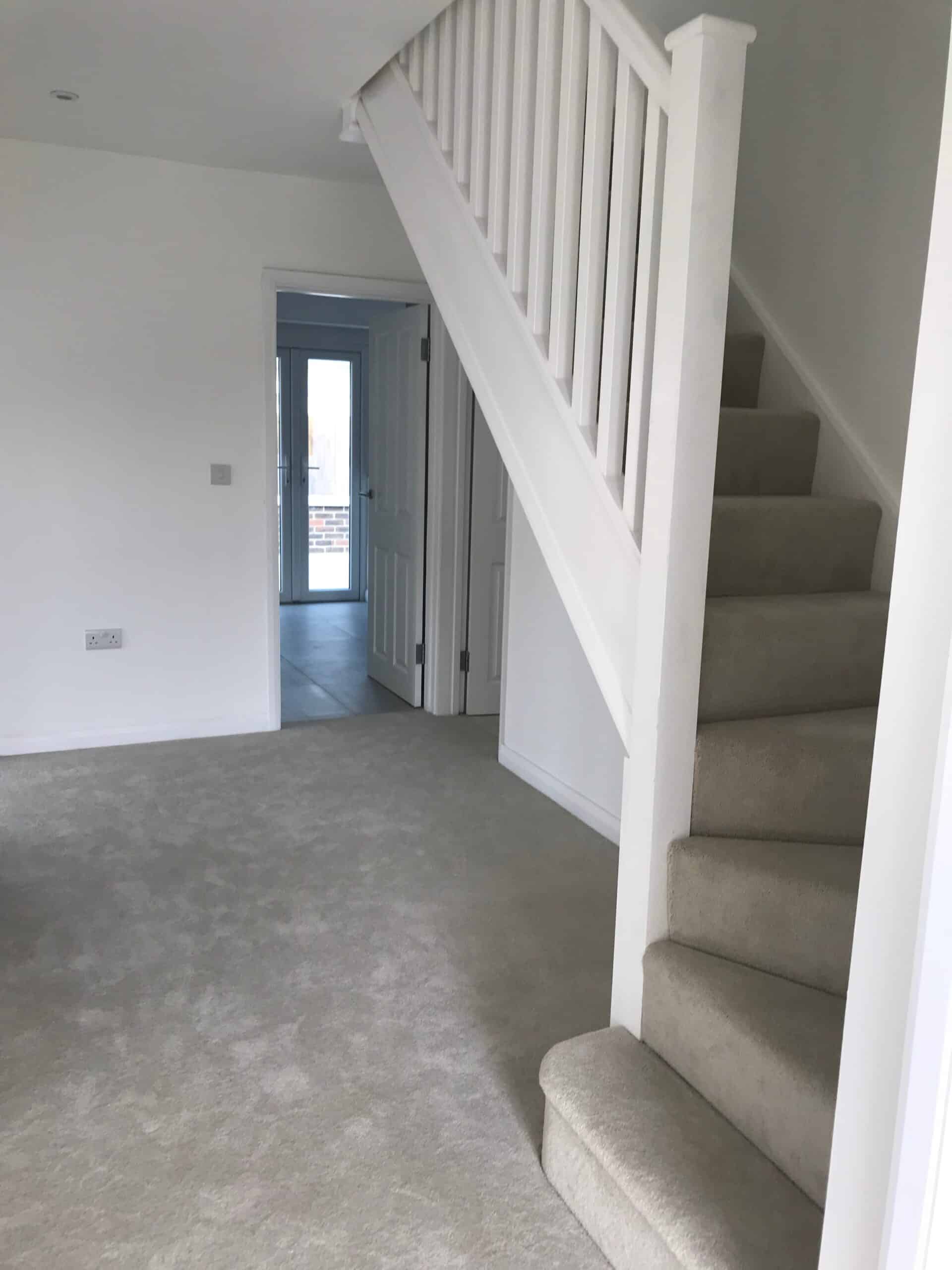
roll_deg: -2.1
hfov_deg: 49.7
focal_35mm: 28
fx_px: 1027
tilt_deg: -11.3
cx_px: 476
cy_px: 635
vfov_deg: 63.4
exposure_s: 1/90
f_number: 1.8
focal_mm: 3.99
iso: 25
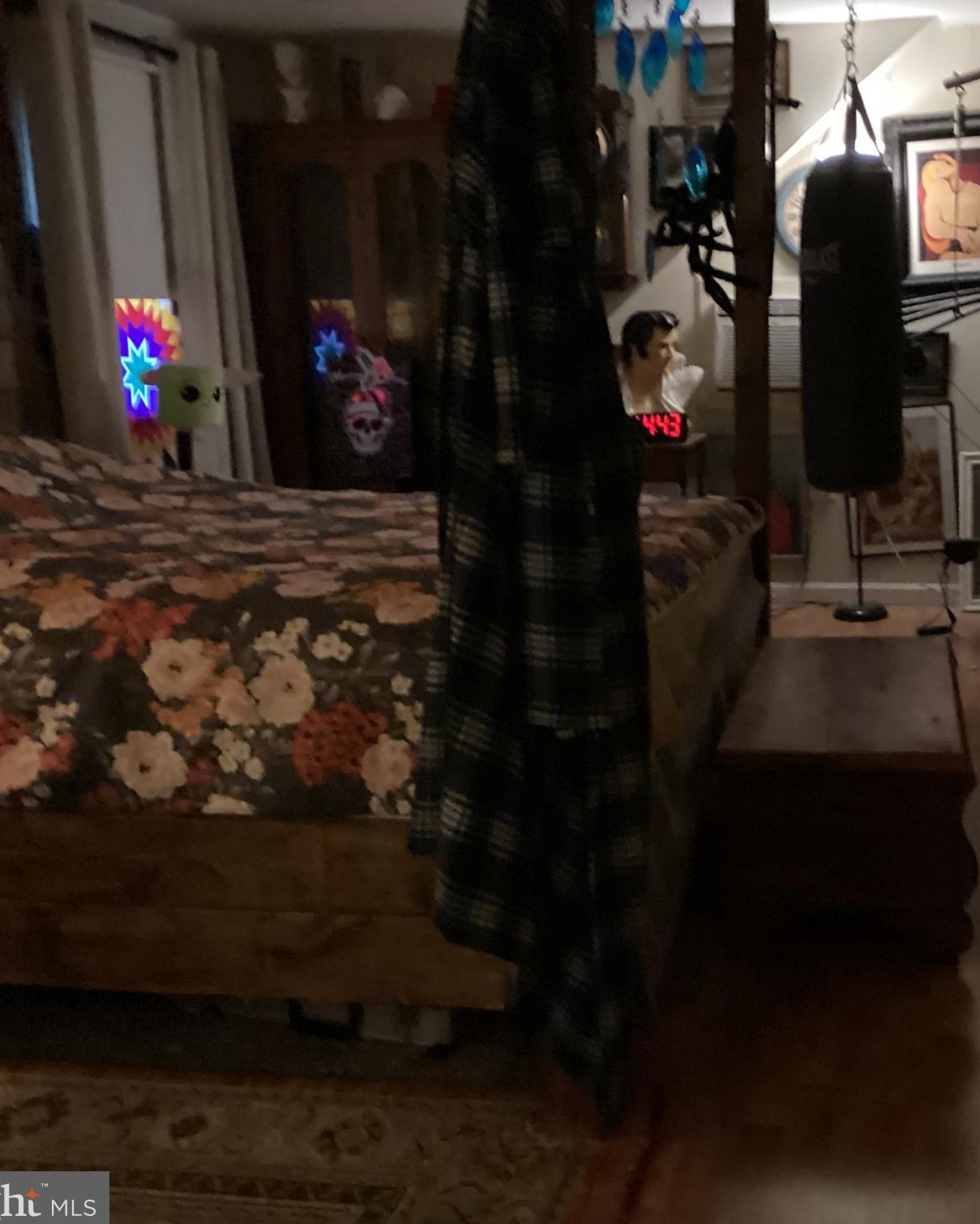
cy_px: 616
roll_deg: +1.8
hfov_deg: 35.7
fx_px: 1486
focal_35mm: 41
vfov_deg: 44.8
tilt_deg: -11.2
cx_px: 737
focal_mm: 3.3
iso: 800
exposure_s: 1/15
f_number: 2.4
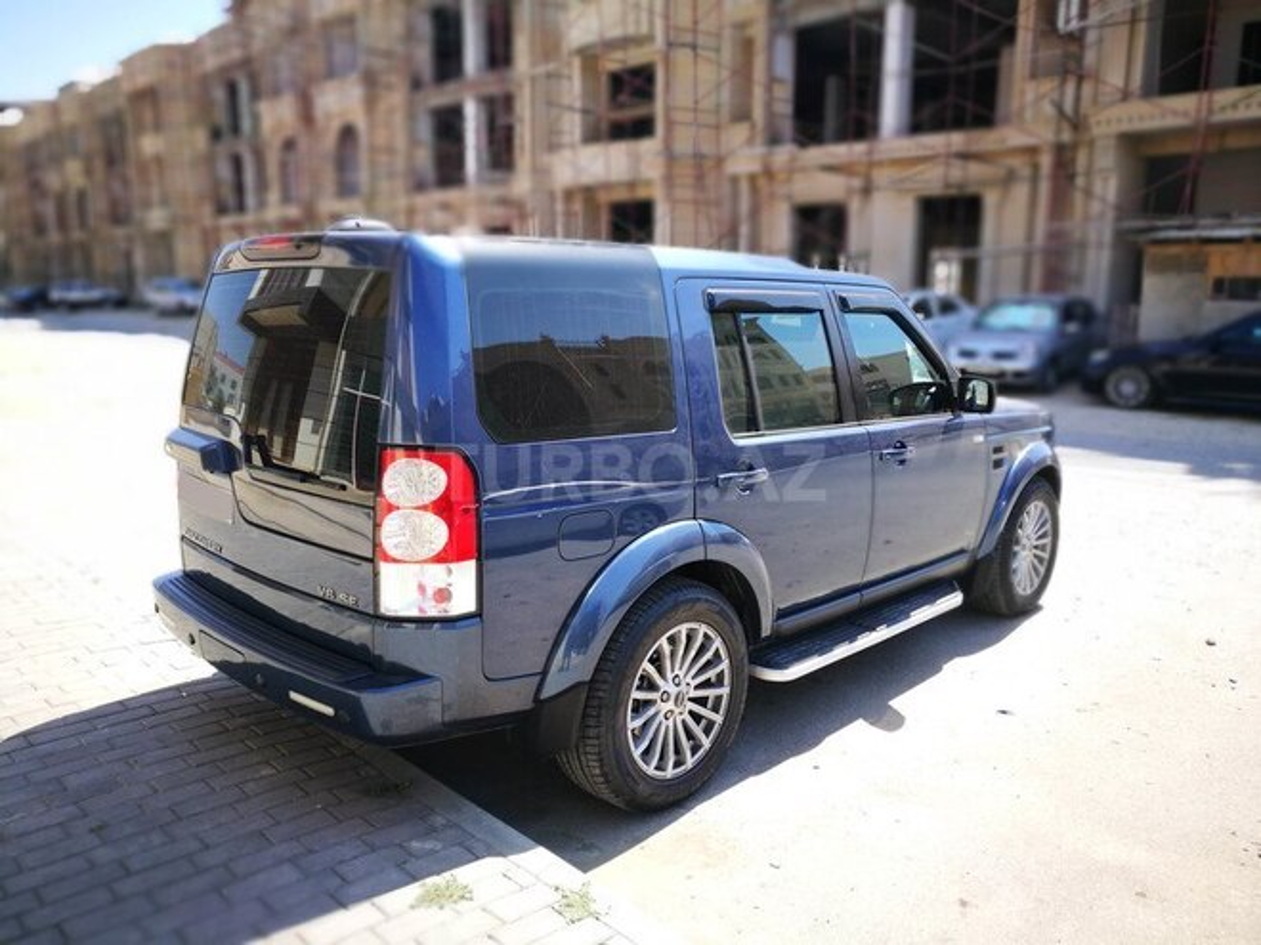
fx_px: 984
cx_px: 630
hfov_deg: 65.3
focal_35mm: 27
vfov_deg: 51.4
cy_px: 472
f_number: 4
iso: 50
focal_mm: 4.5
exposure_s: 1/272
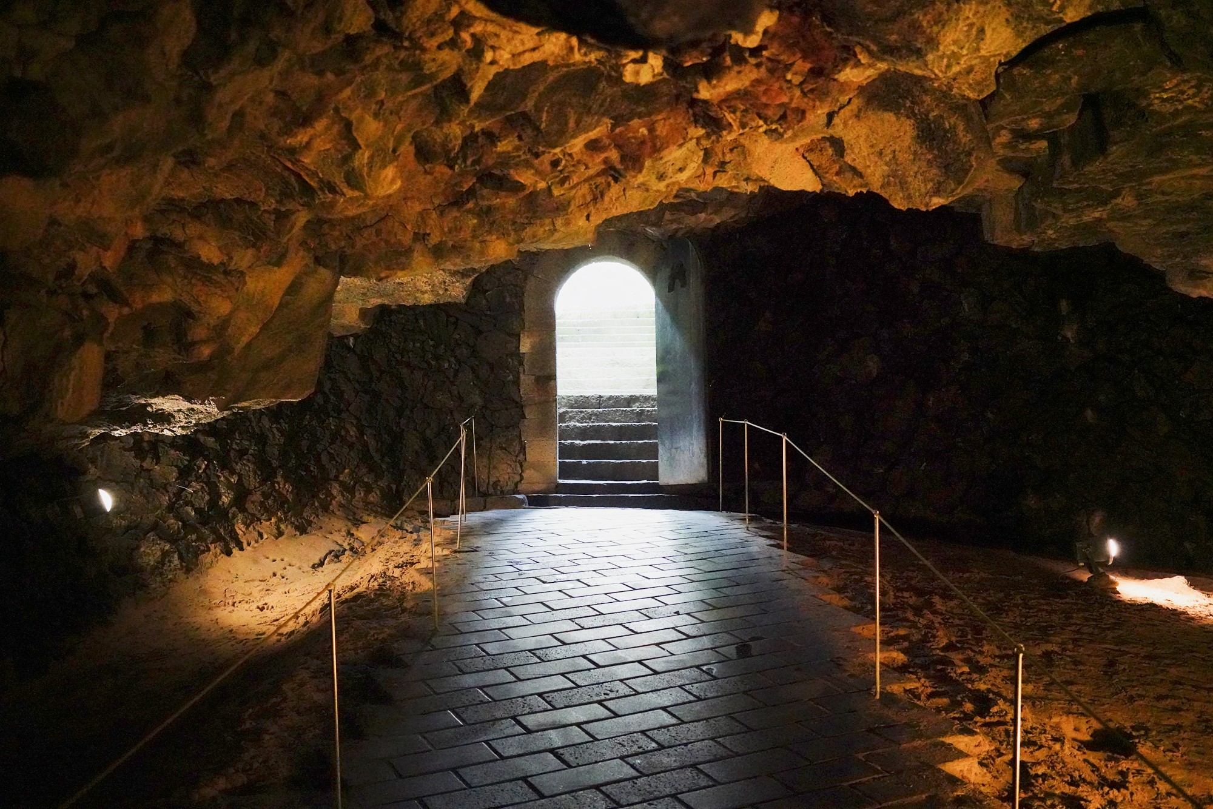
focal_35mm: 35
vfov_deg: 37.9
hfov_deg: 54.4
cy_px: 404
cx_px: 606
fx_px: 1179
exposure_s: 1/100
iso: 25600
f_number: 3.5
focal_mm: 35
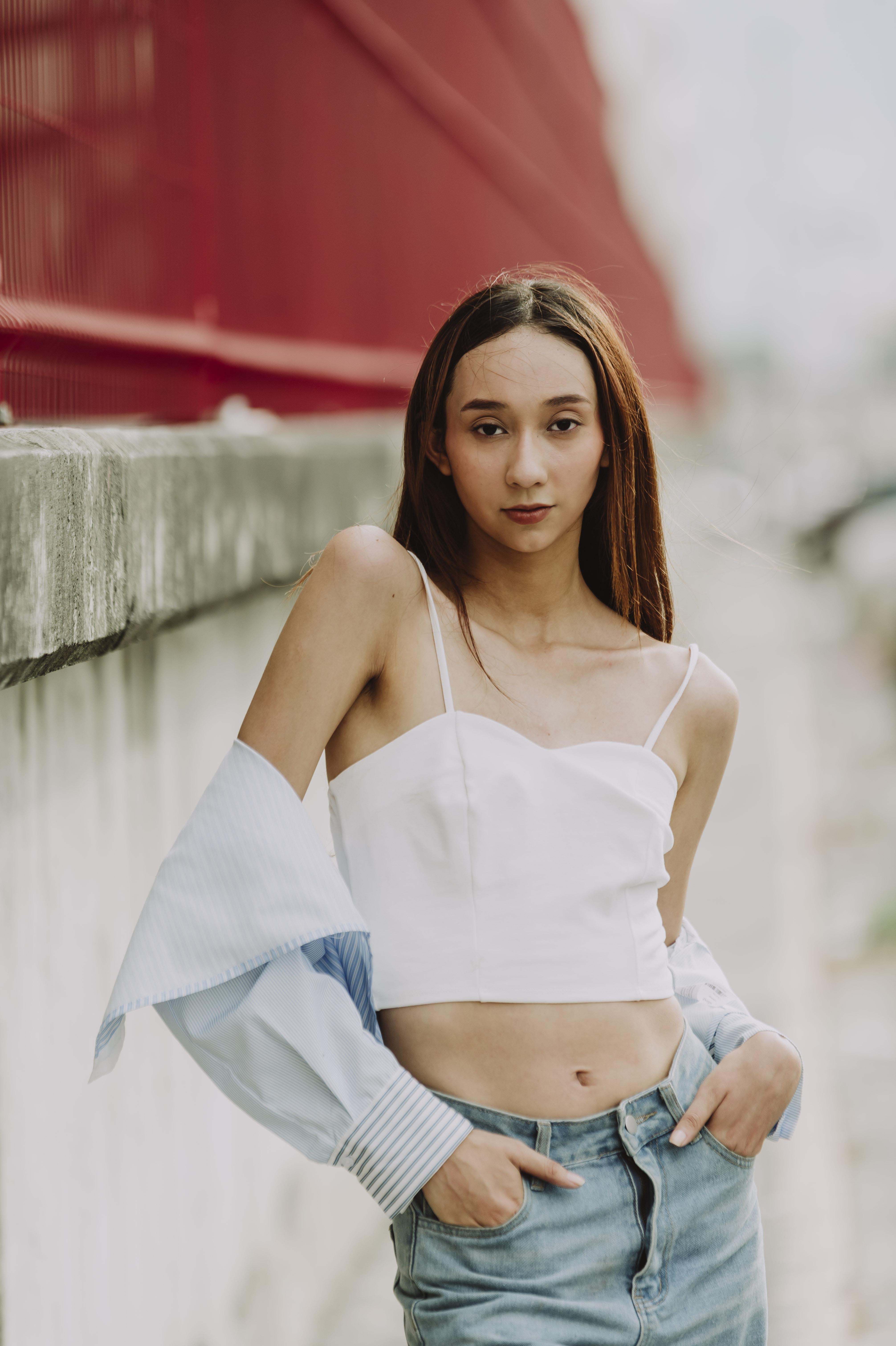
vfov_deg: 11.1
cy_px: 673
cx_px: 448
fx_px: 6916
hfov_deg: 7.4
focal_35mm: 185
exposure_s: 1/500
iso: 200
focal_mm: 185
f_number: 2.8
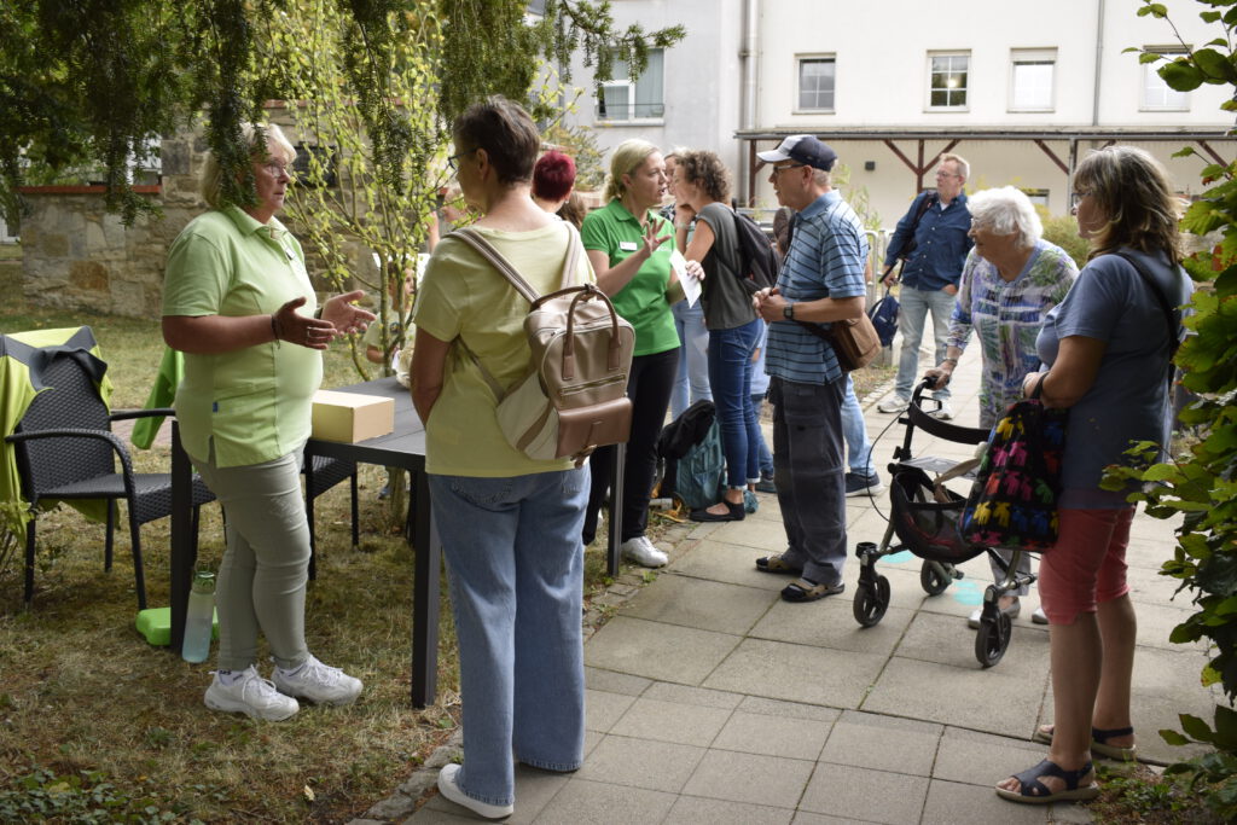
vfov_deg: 35.5
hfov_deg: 51.3
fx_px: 1289
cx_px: 618
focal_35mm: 38
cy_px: 412
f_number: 5.6
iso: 400
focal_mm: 25
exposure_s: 1/125
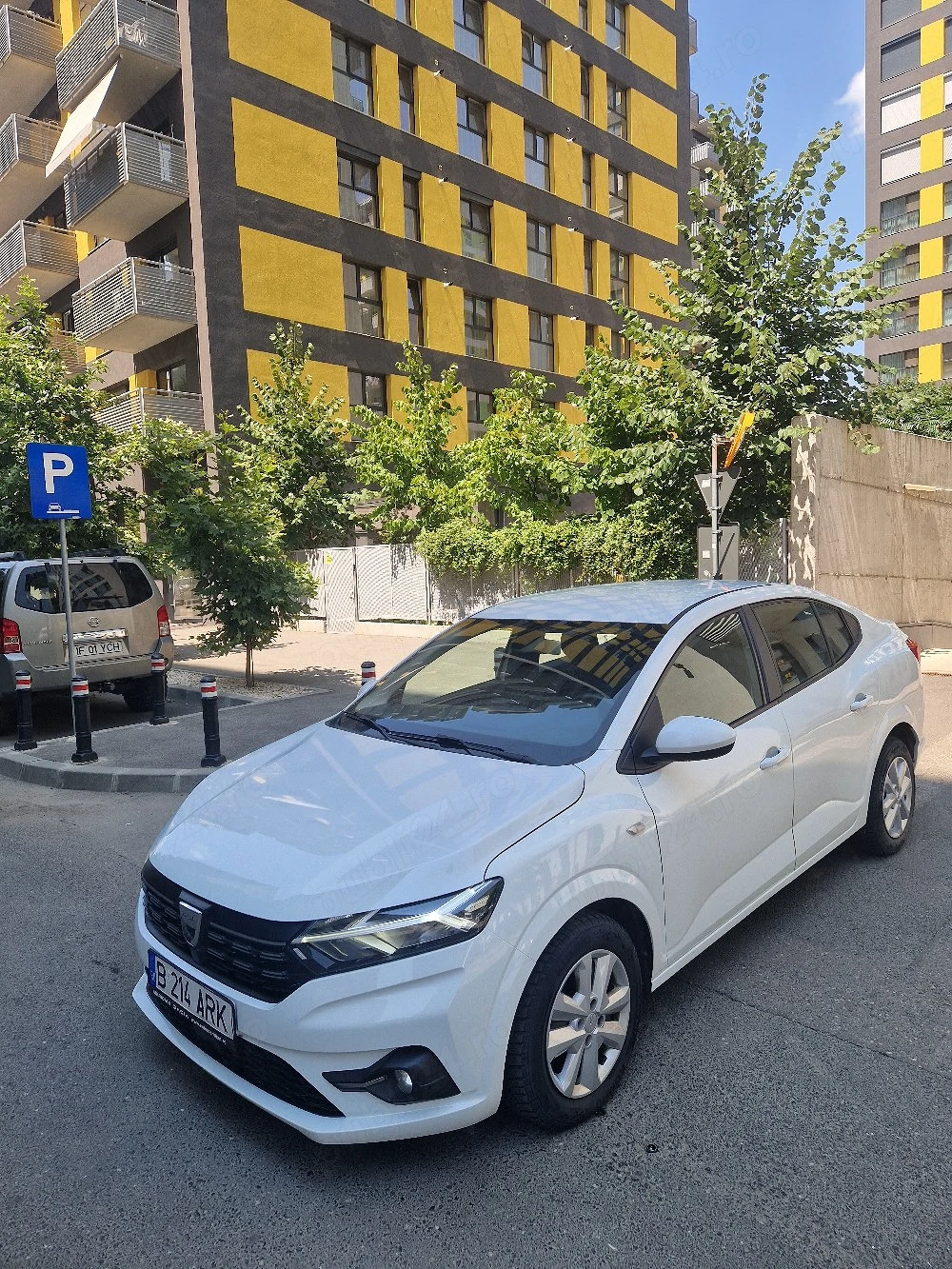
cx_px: 476
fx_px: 843
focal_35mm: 23
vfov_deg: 73.9
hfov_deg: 58.9
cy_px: 634
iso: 50
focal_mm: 5.4
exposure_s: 1/714
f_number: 1.8
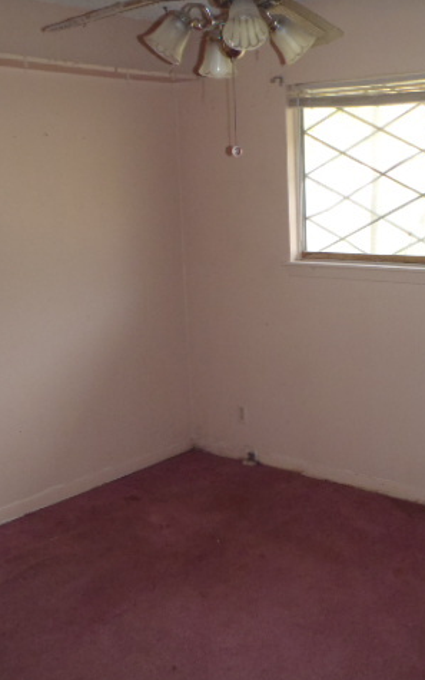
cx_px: 308
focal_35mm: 40
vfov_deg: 49.3
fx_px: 741
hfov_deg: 31.5
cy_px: 342
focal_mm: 5
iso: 250
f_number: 3.9
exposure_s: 1/30
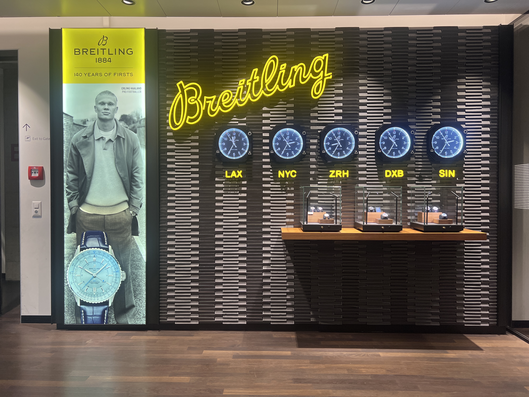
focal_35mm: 26
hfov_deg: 67.3
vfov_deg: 53.1
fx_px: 397
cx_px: 264
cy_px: 198
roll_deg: +0.0
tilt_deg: -0.2
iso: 64
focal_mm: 5.7
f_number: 1.5
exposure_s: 1/100
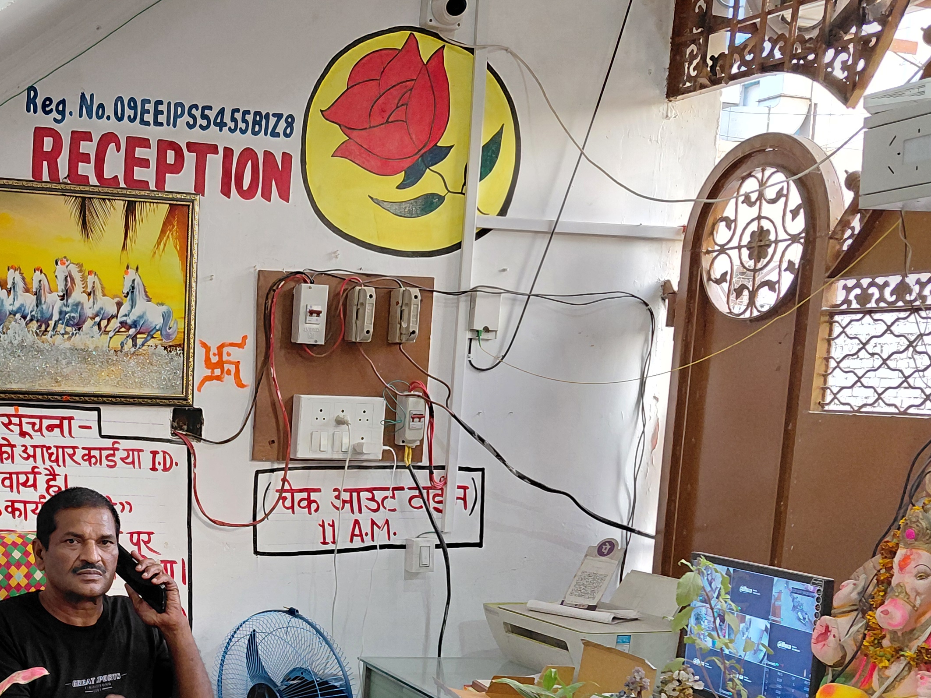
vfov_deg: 29.6
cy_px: 549
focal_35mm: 48
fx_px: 1291
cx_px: 168
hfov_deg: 38.0
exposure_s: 1/50.1
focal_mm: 4.69
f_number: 1.8
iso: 250
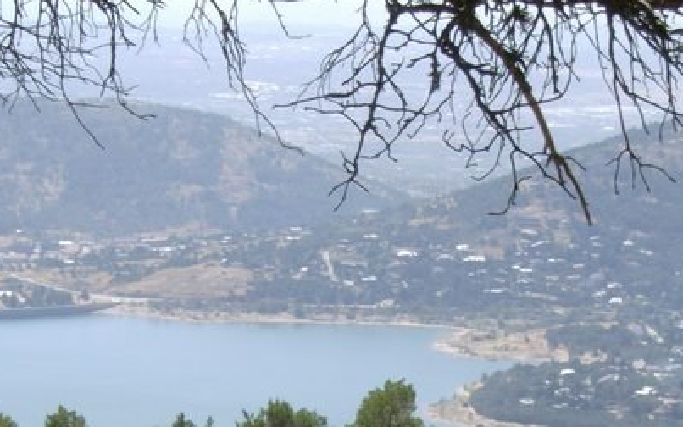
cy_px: 417
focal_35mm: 210
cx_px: 193
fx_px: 3909
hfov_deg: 10.0
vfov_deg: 6.2
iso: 100
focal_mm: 16.6
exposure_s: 1/216
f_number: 7.5
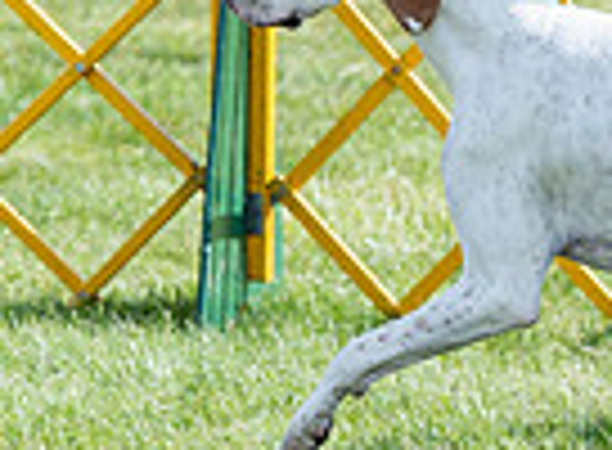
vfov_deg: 1.8
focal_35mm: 796
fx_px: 13974
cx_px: 201
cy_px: -250
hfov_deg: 2.5
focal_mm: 146
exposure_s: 1/1600
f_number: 4.5
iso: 400
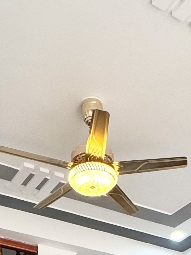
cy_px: 465
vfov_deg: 19.6
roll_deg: +1.5
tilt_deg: +0.2
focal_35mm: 72
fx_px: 530
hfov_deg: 20.4
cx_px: 119
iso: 125
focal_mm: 2.22
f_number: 2.2
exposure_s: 1/100
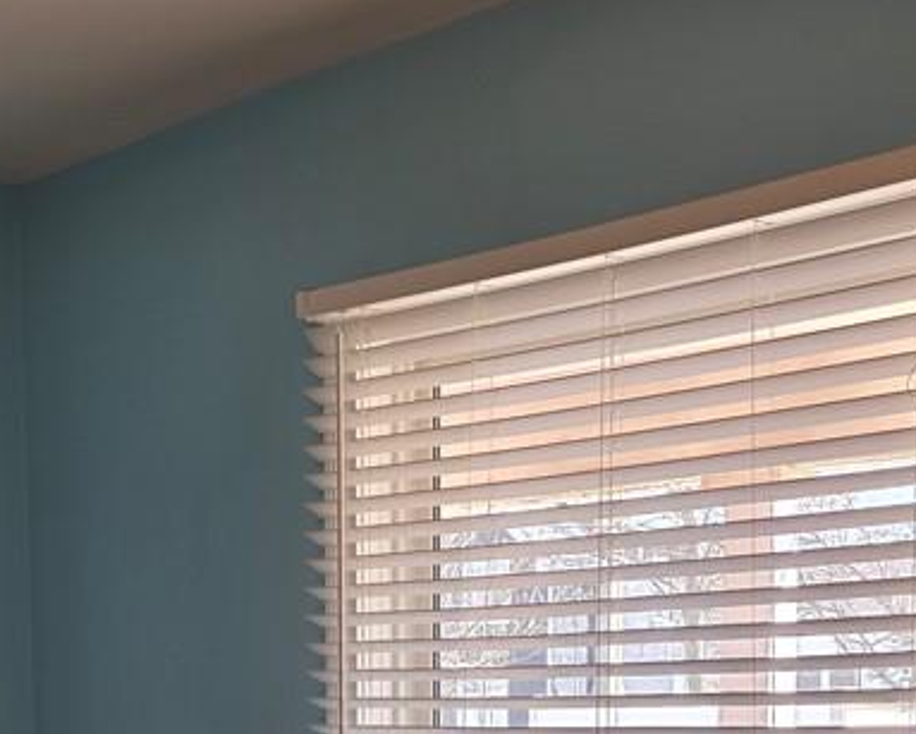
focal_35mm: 60
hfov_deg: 31.3
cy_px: 834
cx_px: 356
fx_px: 1628
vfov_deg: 23.6
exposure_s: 1/120
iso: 50
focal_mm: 6.3
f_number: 1.7
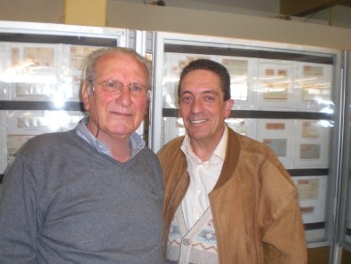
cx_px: 176
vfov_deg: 37.7
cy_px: 132
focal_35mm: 38
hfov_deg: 49.0
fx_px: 385
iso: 200
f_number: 3.1
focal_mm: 6.3
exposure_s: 1/60
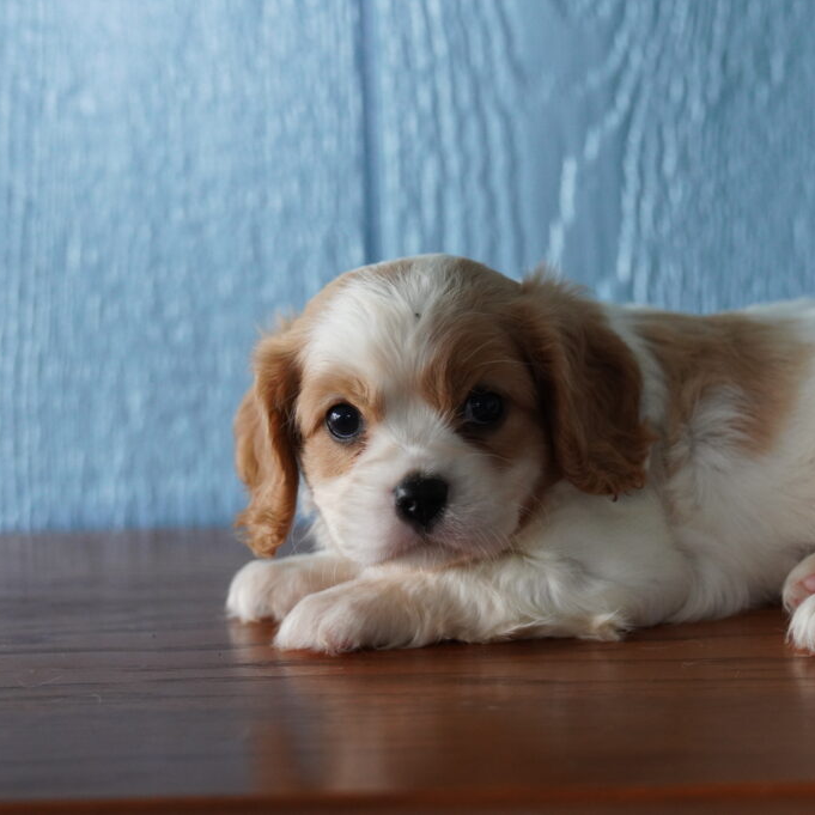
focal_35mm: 79
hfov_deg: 21.9
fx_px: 2095
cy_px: 407
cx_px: 588
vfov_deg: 22.0
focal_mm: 41
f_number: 3.2
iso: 1600
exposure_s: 1/160
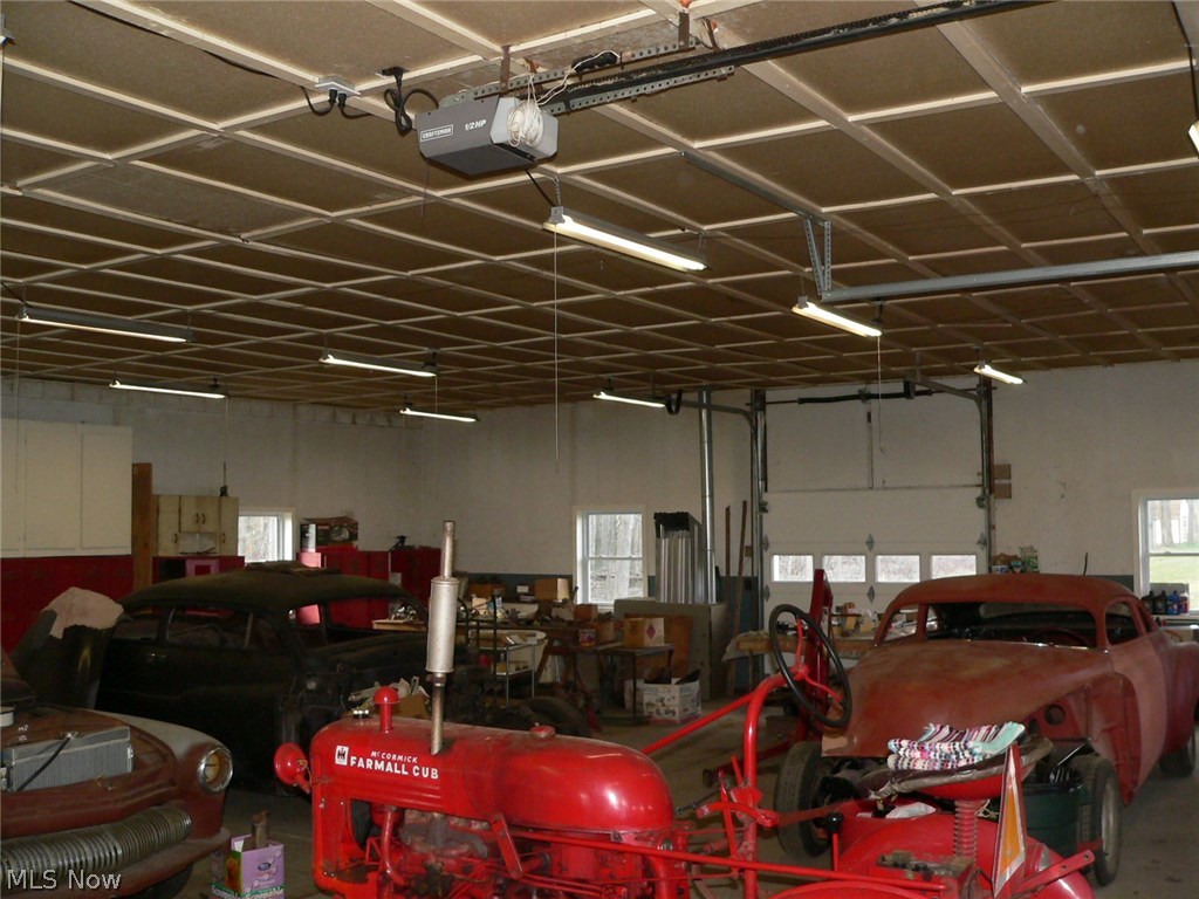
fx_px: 1247
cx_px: 600
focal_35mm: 36
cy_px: 450
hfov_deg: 51.4
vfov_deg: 39.7
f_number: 2.8
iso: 200
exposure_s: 1/30
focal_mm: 6
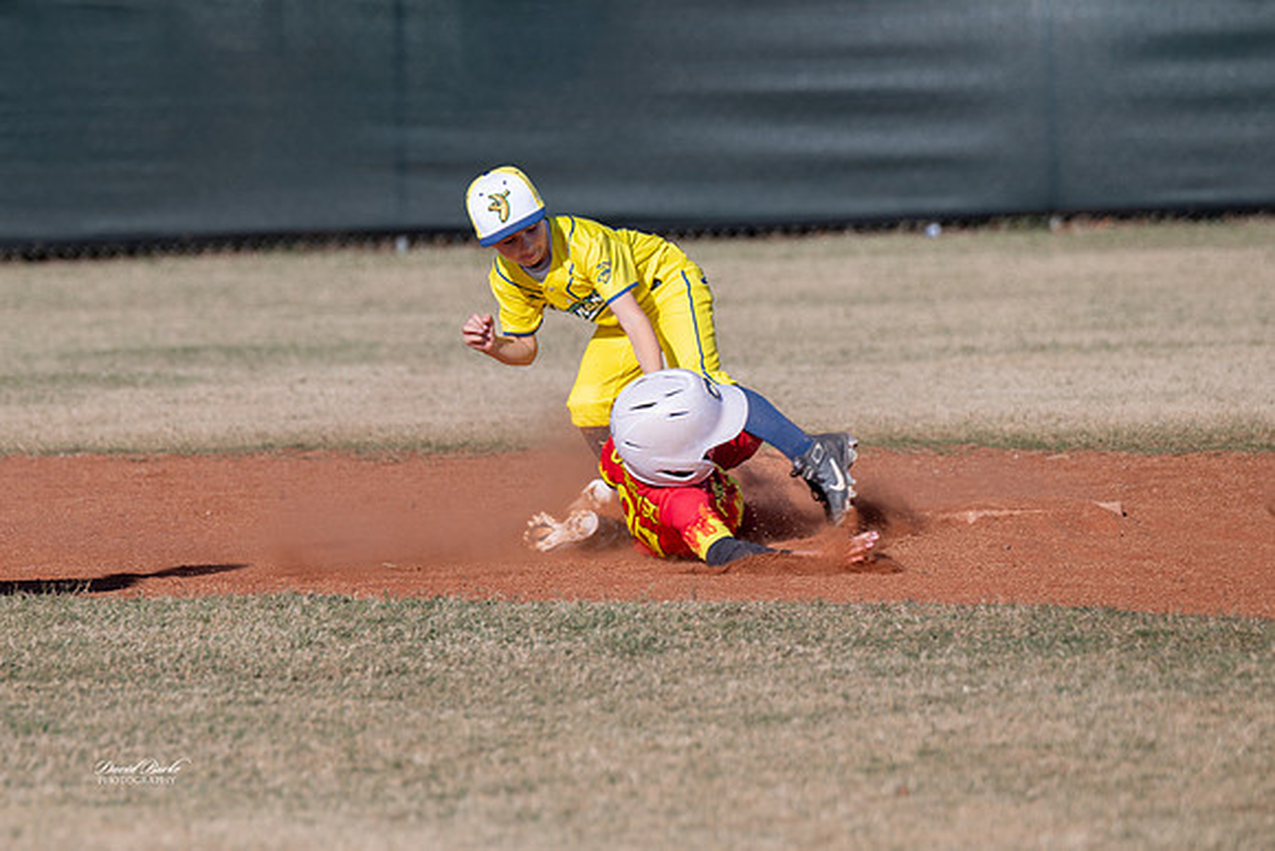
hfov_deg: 6.0
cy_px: 326
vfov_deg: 4.0
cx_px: 488
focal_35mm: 346
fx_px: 12246
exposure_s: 1/1000
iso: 180
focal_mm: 280
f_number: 5.6
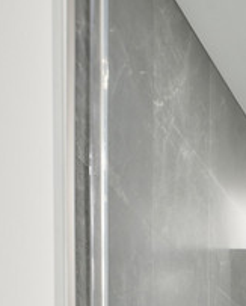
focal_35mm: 104
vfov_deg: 15.6
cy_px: 562
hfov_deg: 12.7
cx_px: 522
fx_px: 941
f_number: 11
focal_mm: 19.5
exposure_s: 1.3
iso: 800
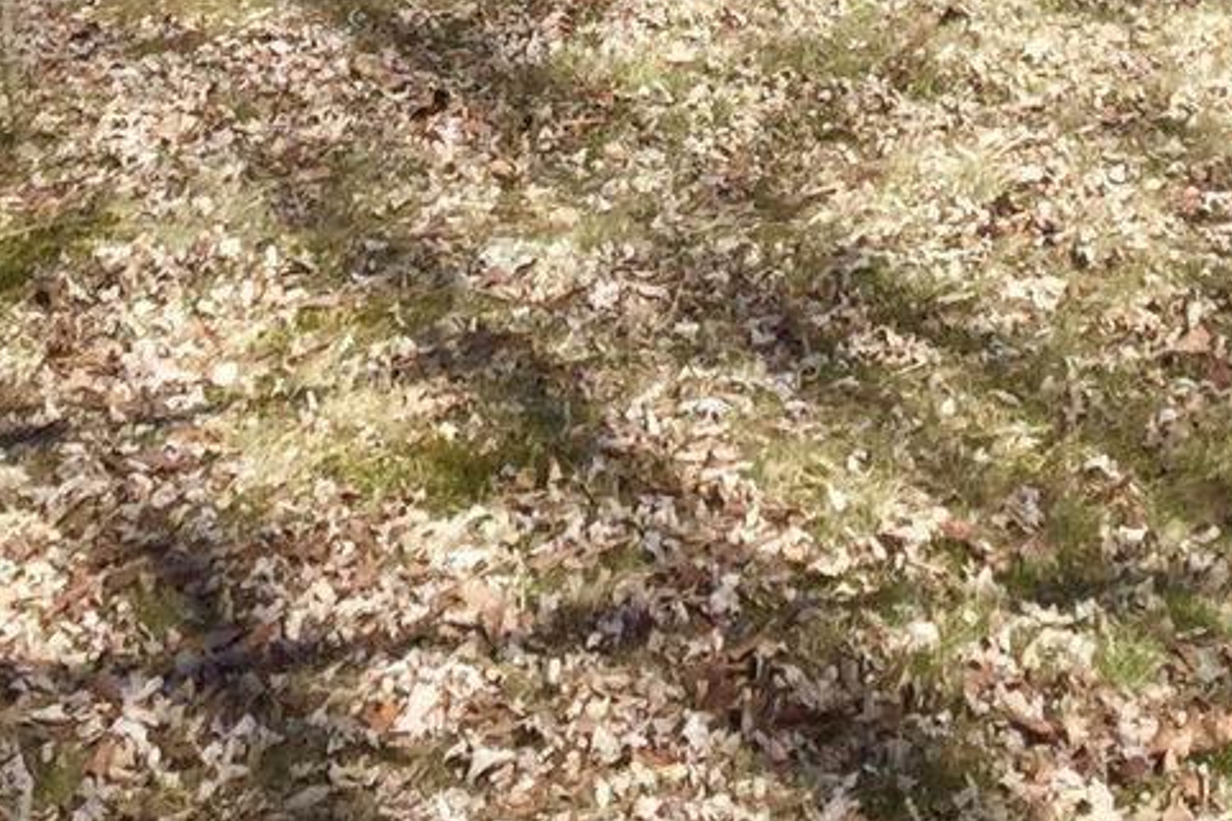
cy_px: -767
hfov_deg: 14.9
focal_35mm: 137
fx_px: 4687
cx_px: 818
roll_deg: -0.3
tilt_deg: -7.9
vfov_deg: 9.4
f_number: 2.4
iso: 25
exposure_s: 1/994
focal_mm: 3.3
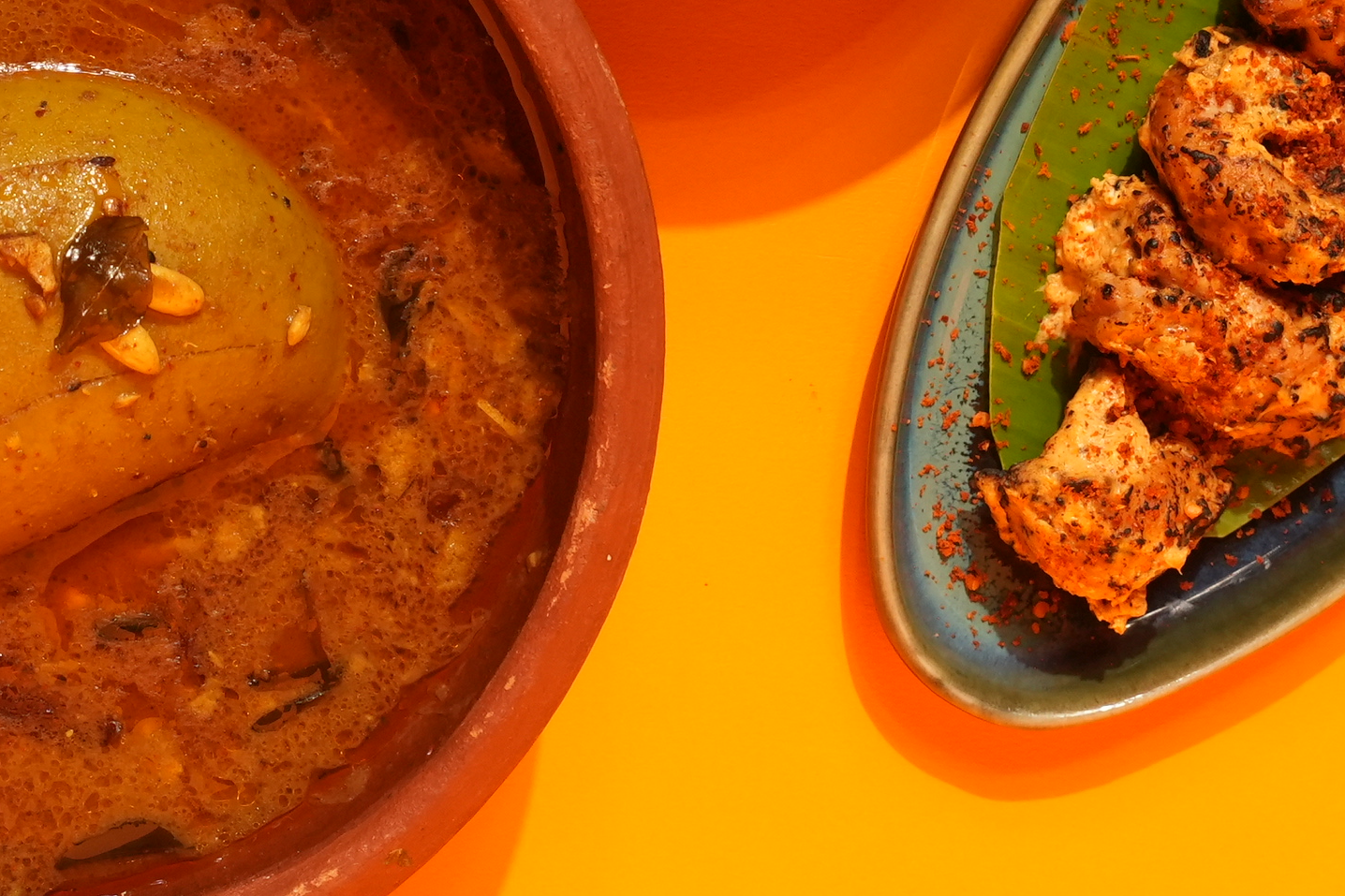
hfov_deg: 14.5
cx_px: 160
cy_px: -464
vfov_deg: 9.5
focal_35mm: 141
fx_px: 5251
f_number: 7.1
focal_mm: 43.8
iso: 1250
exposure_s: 1/200
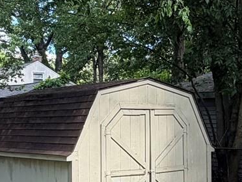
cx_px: 192
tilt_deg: +0.7
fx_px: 538
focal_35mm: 77
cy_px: 120
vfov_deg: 19.1
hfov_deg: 24.9
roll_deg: +1.1
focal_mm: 2.22
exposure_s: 1/209
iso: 64
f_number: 2.2
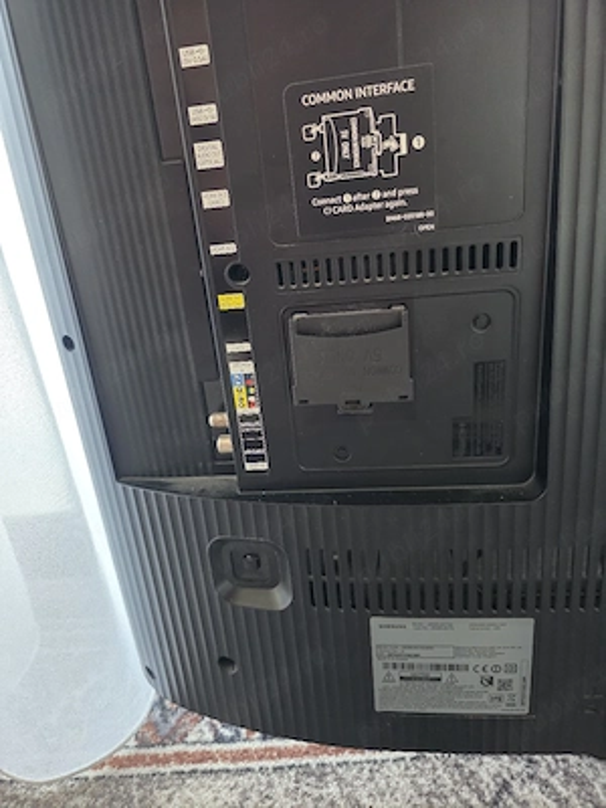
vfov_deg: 73.9
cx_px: 303
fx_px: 537
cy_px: 404
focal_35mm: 23
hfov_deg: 58.9
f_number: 1.7
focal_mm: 6.3
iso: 400
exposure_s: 1/101
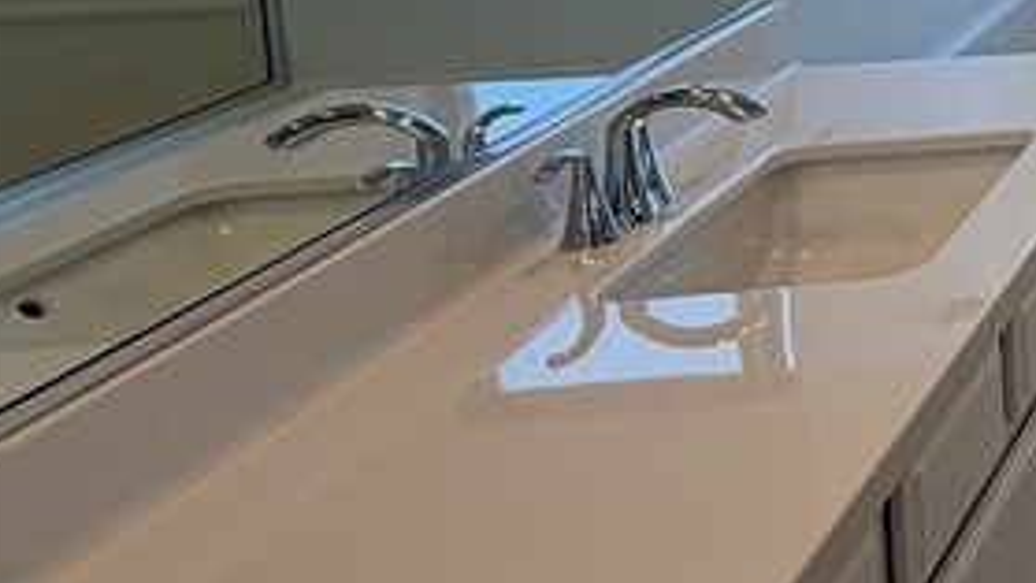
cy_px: -271
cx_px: 1871
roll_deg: -0.1
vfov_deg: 19.0
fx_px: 1538
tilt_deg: -5.7
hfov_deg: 22.1
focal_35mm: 56
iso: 64
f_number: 2.2
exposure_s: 1/136
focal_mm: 2.22
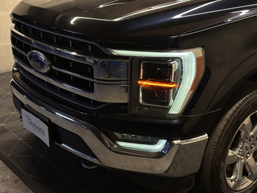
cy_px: 96
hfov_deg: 39.7
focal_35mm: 48
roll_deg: -0.1
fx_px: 356
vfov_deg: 30.3
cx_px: 128
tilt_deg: -21.5
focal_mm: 6.86
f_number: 1.78
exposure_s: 1/50
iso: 125
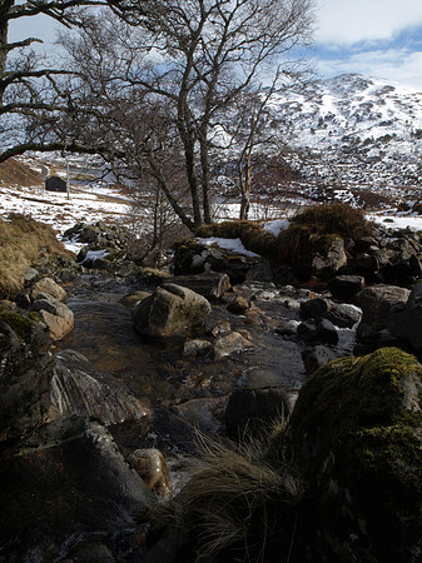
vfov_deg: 56.8
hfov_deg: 44.1
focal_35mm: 32
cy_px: 282
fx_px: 521
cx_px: 211
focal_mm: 16
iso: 200
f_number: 22
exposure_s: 1/80
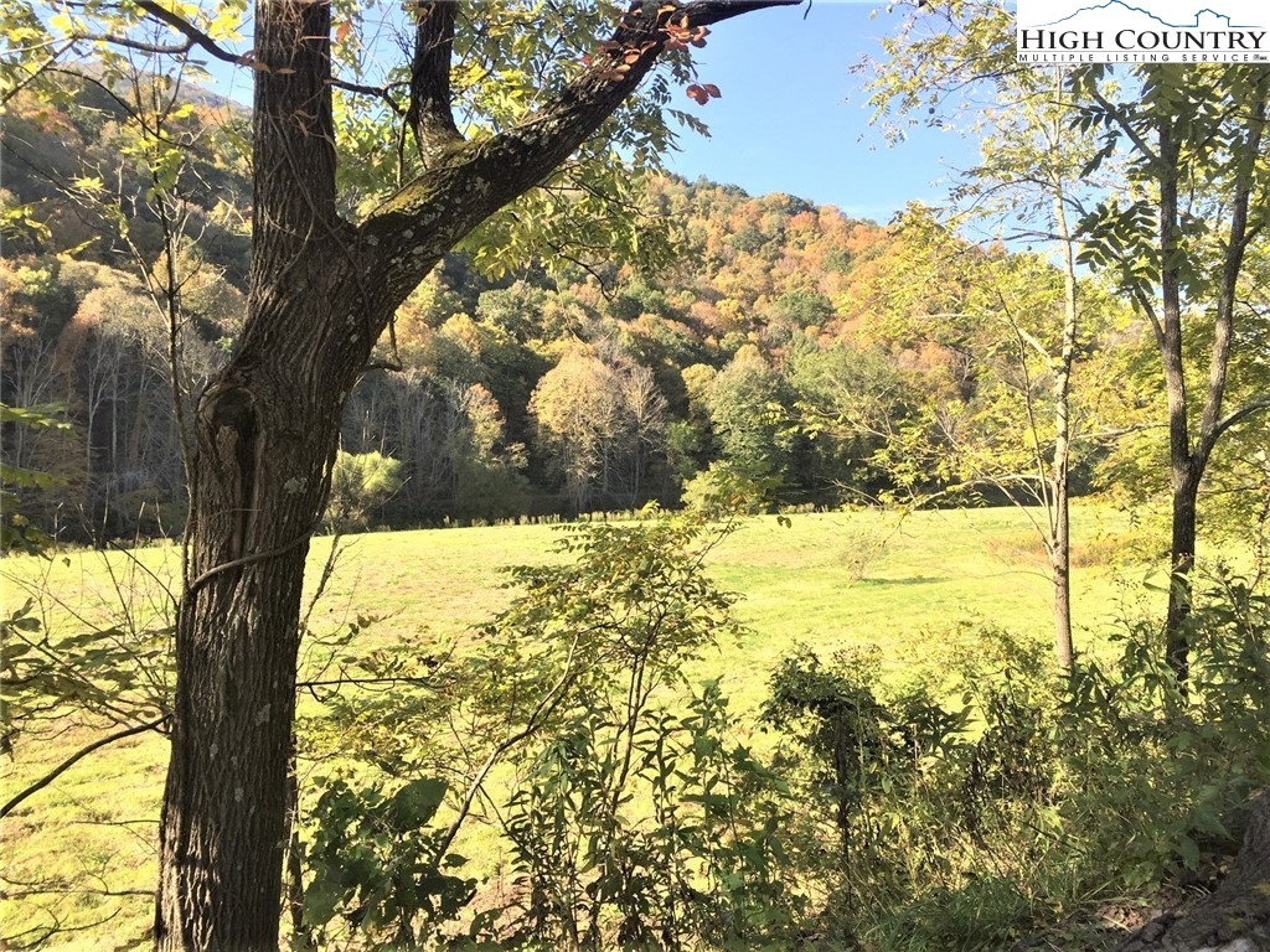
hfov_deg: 61.7
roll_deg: -0.7
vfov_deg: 48.2
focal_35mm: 29
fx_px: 1064
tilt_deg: -1.2
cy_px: 476
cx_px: 635
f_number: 2.2
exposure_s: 1/618
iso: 32
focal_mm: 4.15
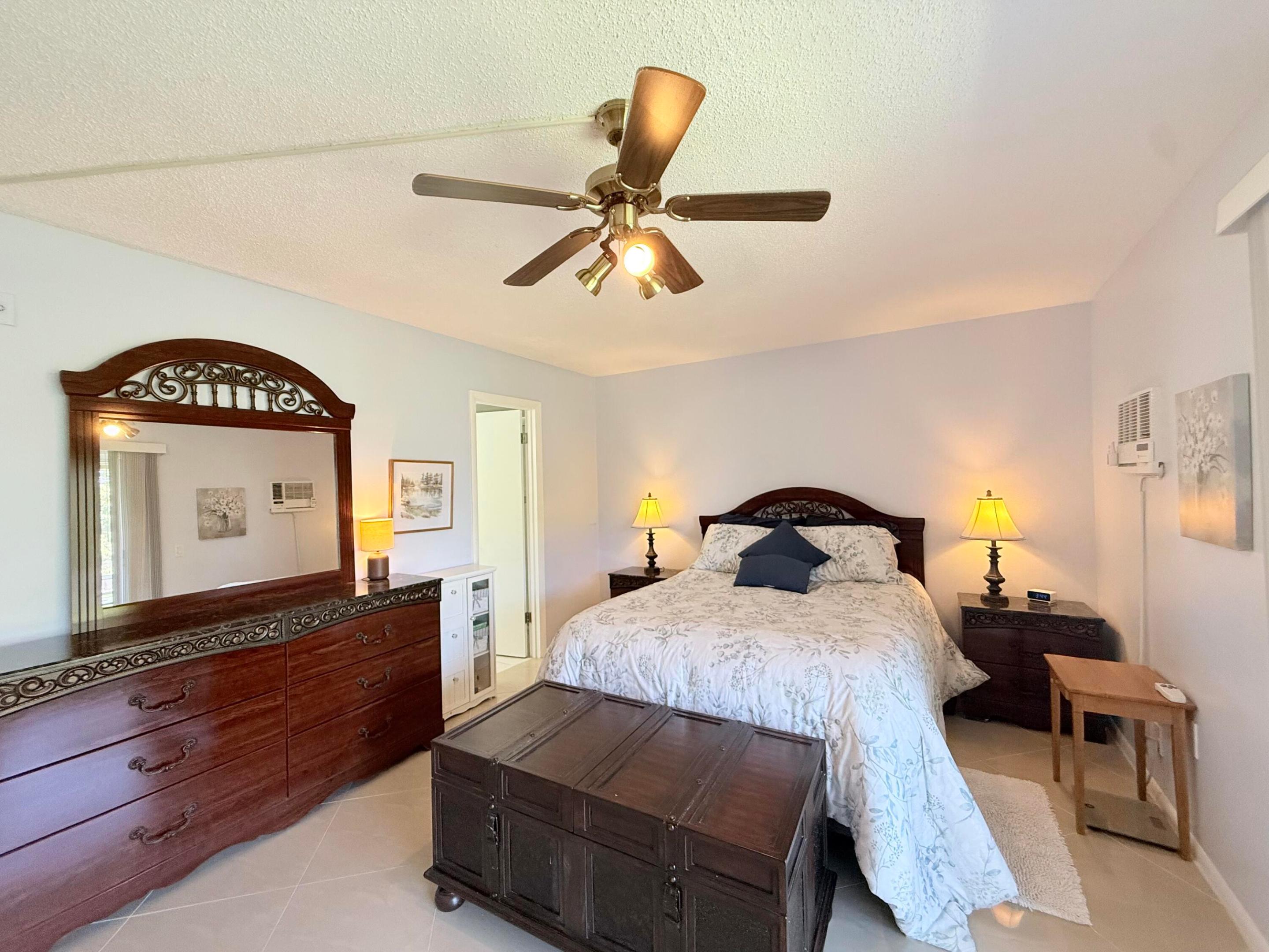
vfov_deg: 85.7
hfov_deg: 102.1
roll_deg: +1.2
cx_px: 634
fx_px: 513
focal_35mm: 14
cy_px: 476
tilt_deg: +1.1
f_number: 2.2
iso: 250
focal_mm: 2.22
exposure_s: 1/120
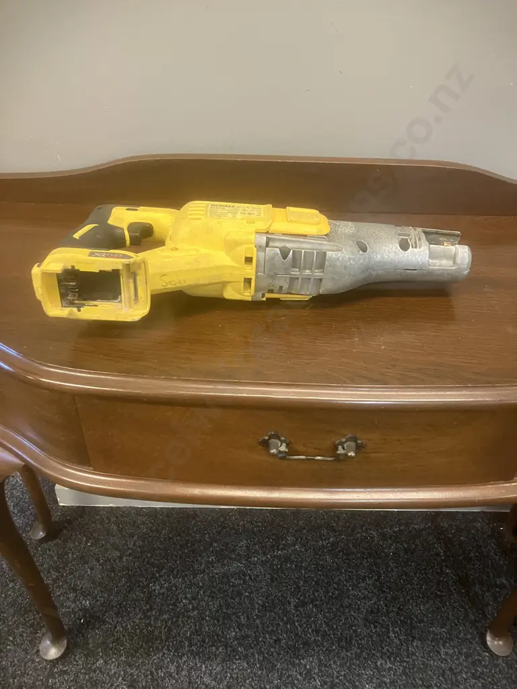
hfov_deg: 49.7
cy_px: 344
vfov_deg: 63.4
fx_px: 558
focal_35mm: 28
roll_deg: -1.9
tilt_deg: -36.2
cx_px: 258
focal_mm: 3.99
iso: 250
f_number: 1.8
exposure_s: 1/33
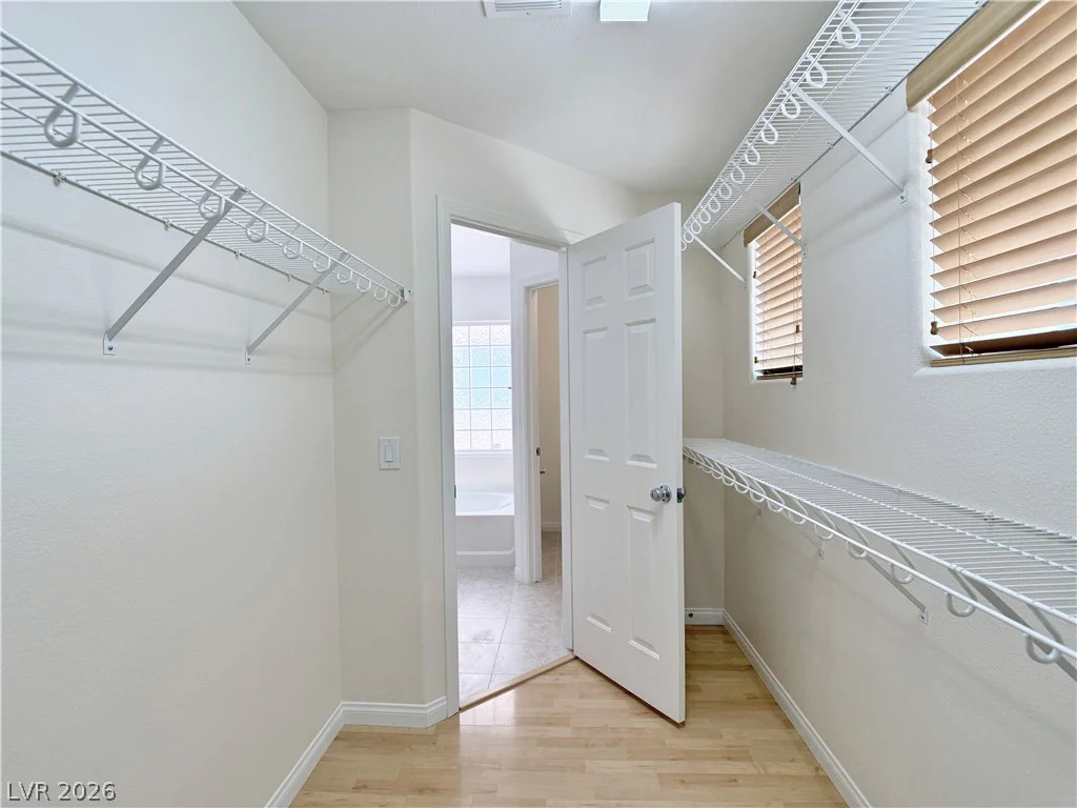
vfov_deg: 56.8
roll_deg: +1.2
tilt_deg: -2.4
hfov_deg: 71.6
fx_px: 747
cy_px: 404
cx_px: 538
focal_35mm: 24
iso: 100
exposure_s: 1/363
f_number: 1.78
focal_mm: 6.76
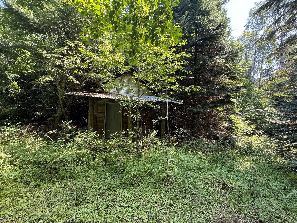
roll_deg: -1.6
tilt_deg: +3.7
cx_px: 148
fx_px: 120
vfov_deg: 85.7
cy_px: 112
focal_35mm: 14
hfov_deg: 102.1
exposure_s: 1/99
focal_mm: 2.22
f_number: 2.2
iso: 100
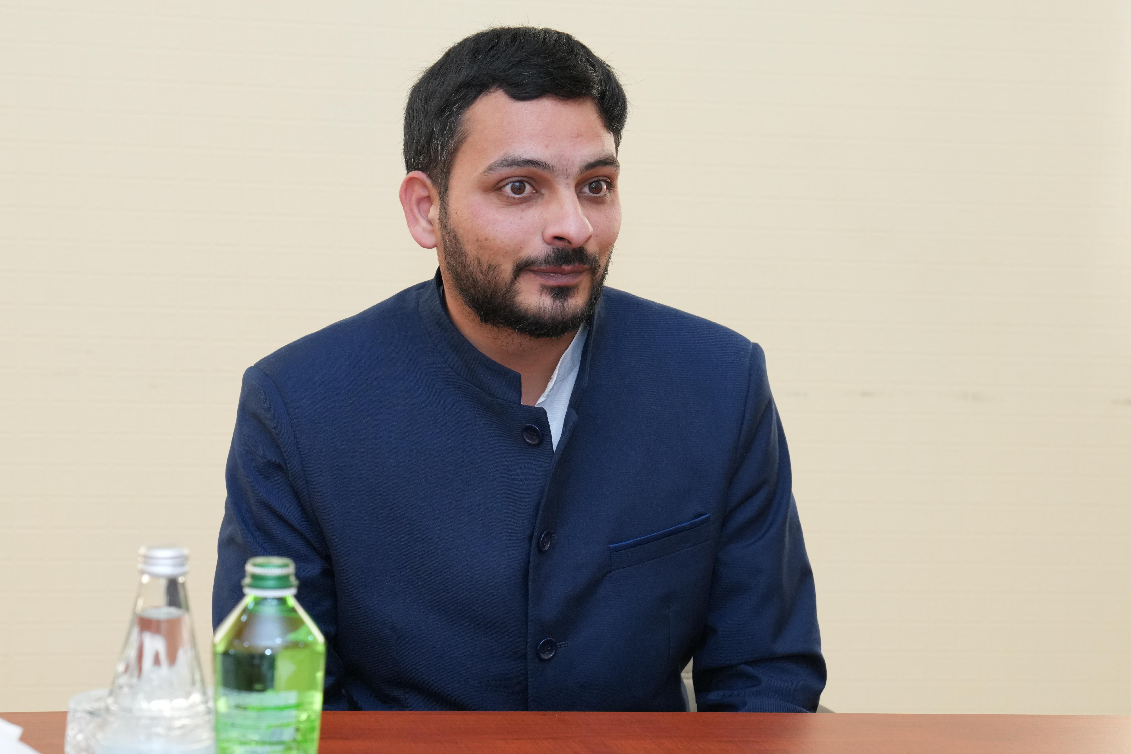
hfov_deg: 22.6
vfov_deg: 15.2
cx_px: 566
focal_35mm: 90
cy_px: 377
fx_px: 2827
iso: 1600
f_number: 5
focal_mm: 60
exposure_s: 1/200
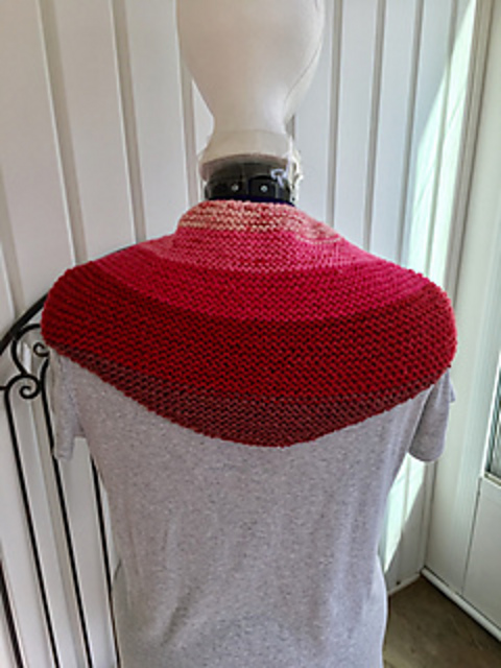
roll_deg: +1.4
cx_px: 250
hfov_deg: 48.2
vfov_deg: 61.7
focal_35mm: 29
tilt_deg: -21.8
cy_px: 334
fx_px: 560
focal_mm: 4.15
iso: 25
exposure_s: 1/176
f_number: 2.2
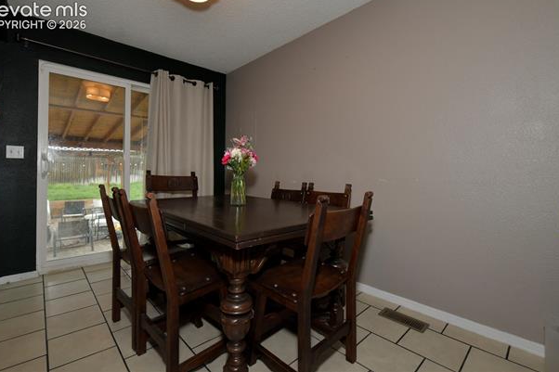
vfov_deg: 70.3
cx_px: 271
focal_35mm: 17
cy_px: 175
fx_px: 264
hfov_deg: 93.3
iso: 1250
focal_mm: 16
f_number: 10
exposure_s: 1/160
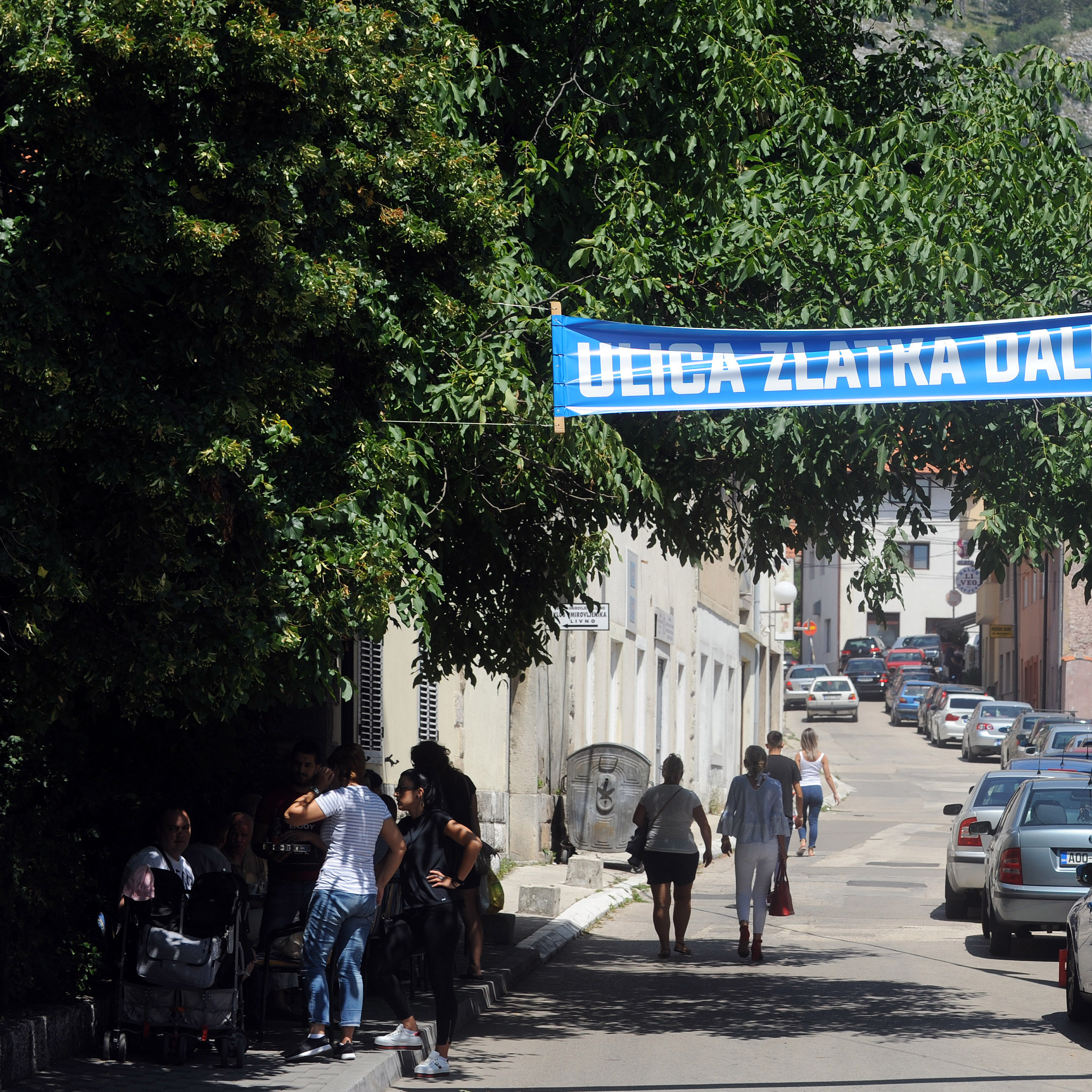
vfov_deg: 14.2
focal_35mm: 123
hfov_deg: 14.1
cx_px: 913
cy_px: 486
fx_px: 4390
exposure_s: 1/640
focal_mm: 86
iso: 200
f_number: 6.3
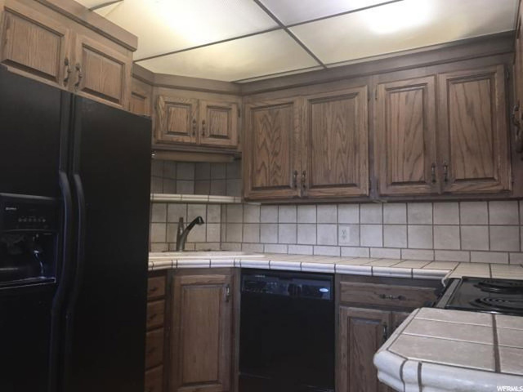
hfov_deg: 63.4
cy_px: 196
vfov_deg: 49.7
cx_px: 262
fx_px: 423
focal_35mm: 28
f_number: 1.8
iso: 20
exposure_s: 1/31
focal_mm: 3.99
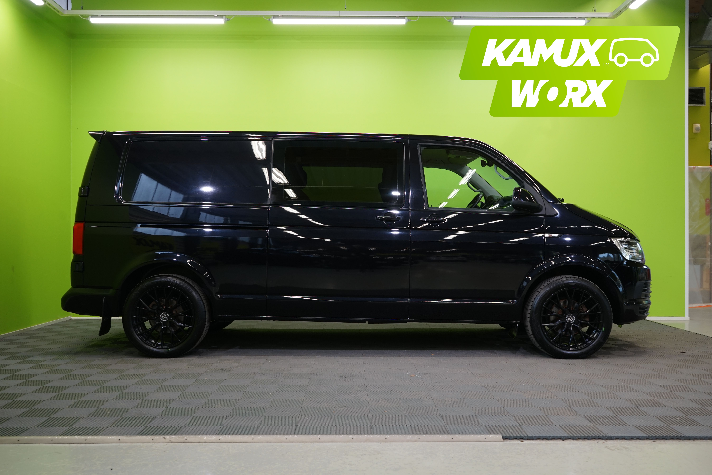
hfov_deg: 57.2
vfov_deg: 40.0
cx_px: 356
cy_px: 238
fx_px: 653
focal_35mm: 33
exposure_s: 1/30
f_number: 6.3
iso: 640
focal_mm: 33
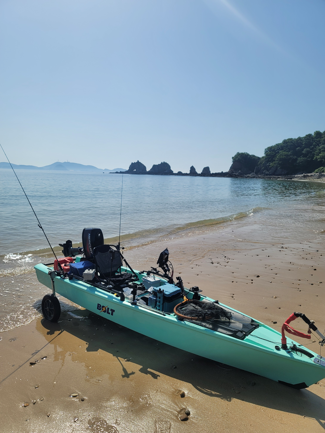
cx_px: 162
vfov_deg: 69.4
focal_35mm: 25
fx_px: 313
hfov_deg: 54.9
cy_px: 216
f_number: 1.8
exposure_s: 1/2071
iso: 20
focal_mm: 7
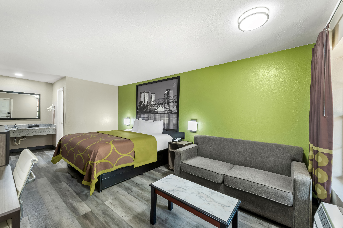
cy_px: 114
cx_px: 172
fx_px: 133
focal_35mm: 14
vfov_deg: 81.1
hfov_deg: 104.3
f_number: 8
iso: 800
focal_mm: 14
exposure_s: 1/2.5
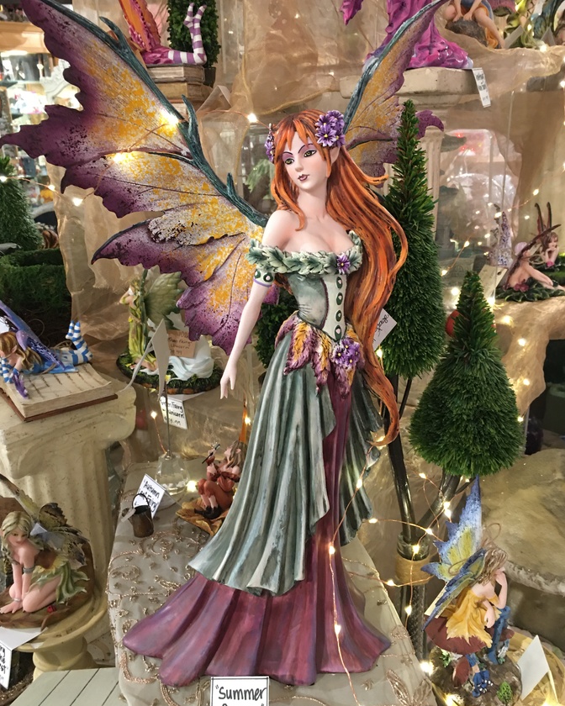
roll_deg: +2.9
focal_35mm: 31
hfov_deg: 47.1
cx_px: 283
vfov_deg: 57.2
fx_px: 648
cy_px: 360
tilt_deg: -19.9
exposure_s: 1/10
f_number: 2.2
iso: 80
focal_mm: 4.15
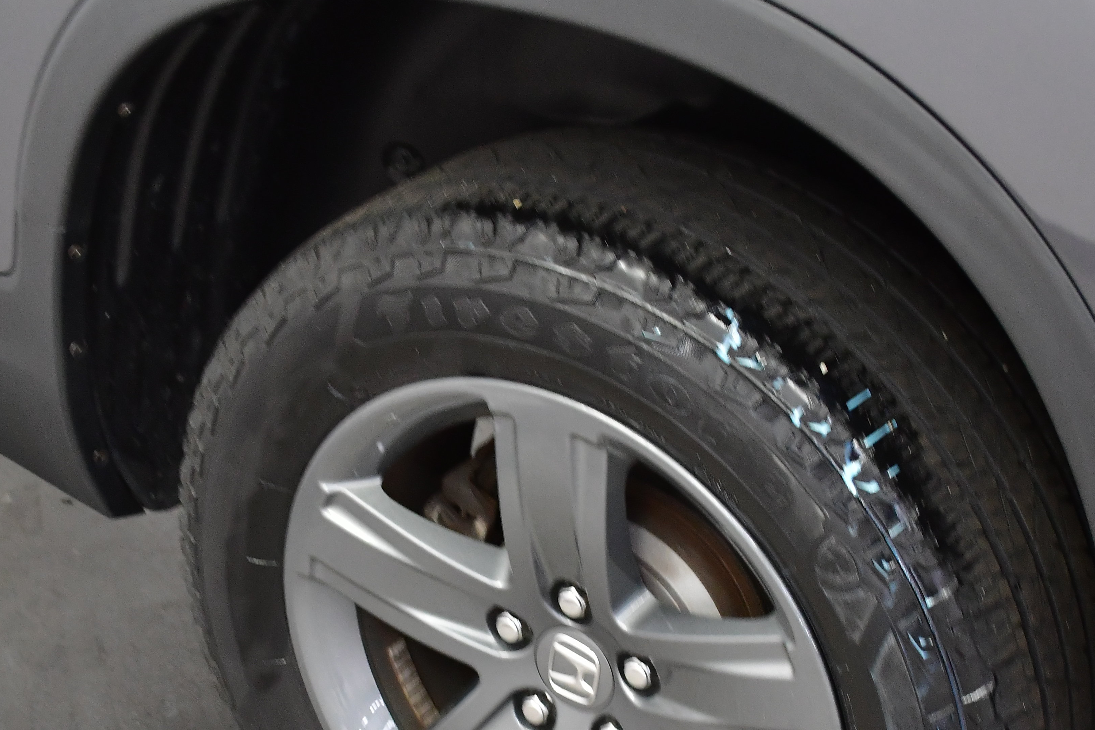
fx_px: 2277
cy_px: 624
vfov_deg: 18.0
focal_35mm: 75
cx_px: 614
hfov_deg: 27.0
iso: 1600
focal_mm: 29
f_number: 5.6
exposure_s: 1/40
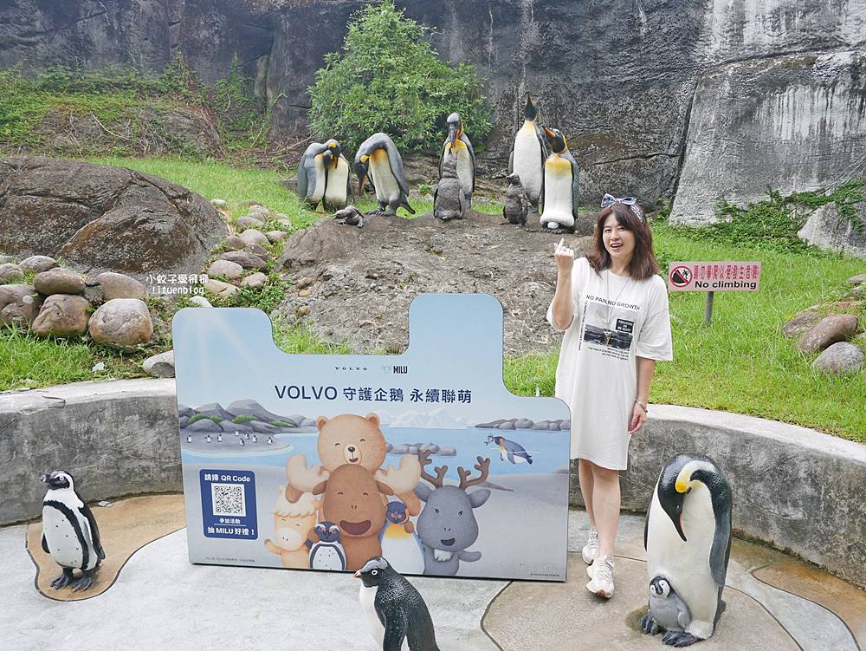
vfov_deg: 49.8
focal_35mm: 28
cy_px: 326
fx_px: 701
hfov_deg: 63.4
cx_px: 433
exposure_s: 1/250
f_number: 2.5
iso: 200
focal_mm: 14
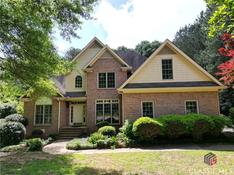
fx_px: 162
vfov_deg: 56.8
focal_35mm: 24
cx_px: 117
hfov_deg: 71.6
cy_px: 88
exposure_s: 1/1500
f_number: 1.7
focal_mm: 6.72
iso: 100
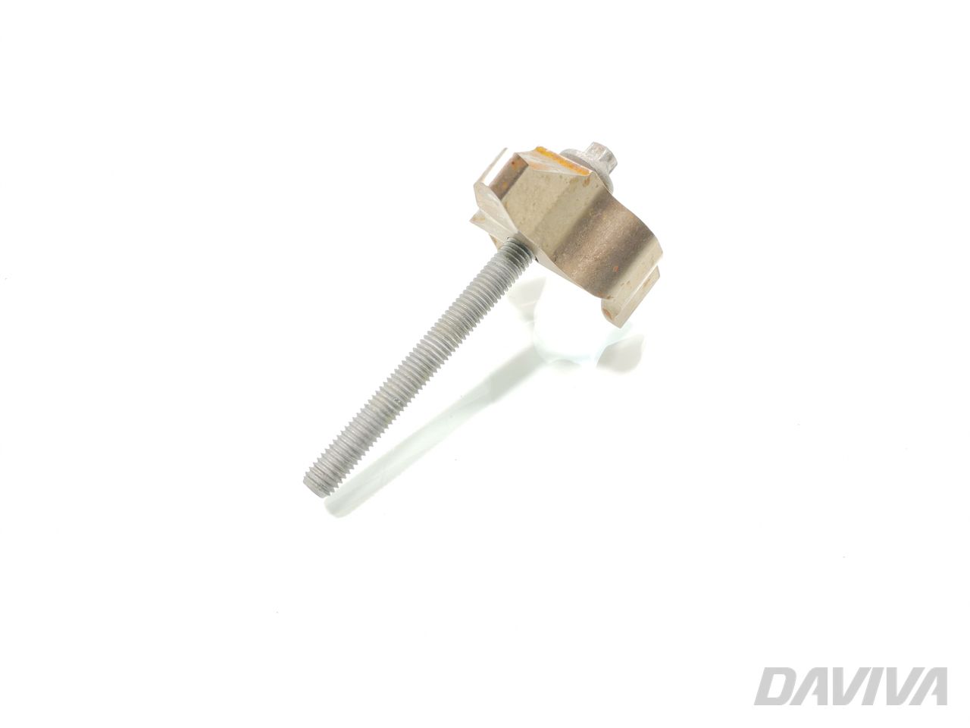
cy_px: 364
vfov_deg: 53.1
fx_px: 729
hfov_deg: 67.3
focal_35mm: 26
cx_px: 485
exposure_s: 1/100
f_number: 1.8
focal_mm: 4.75
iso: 100
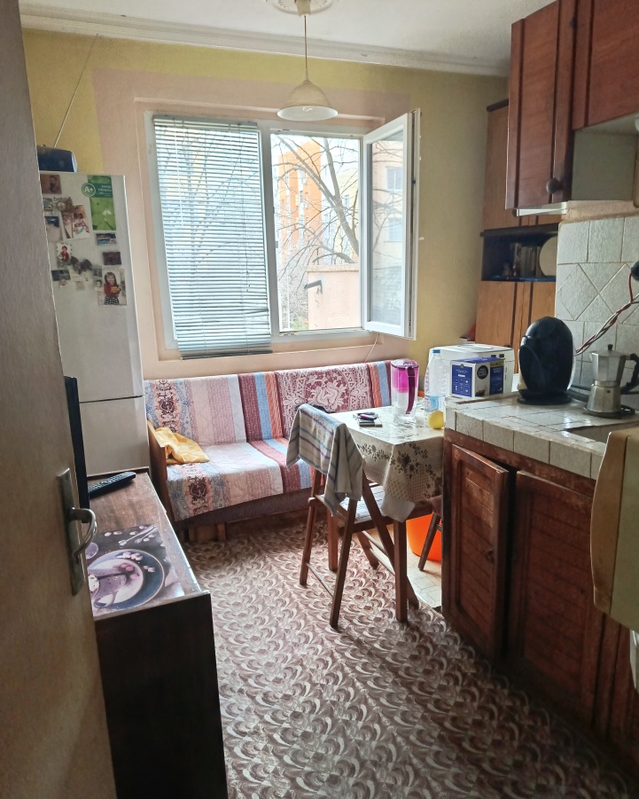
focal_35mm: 26
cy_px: 430
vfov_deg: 65.9
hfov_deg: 54.9
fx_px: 615
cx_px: 329
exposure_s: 1/100
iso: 462
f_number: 1.7
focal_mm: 5.24
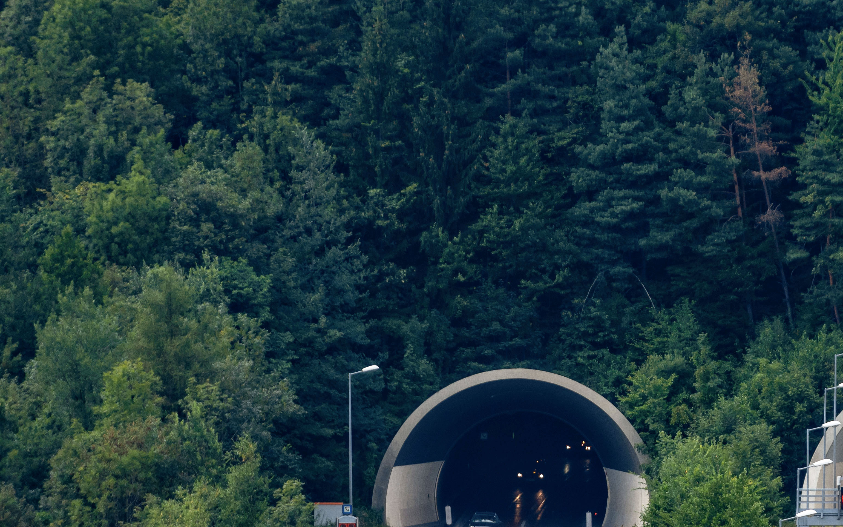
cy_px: 437
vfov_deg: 2.4
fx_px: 12704
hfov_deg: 3.8
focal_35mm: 553
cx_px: 642
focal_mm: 200
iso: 200
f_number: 5
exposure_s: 1/800
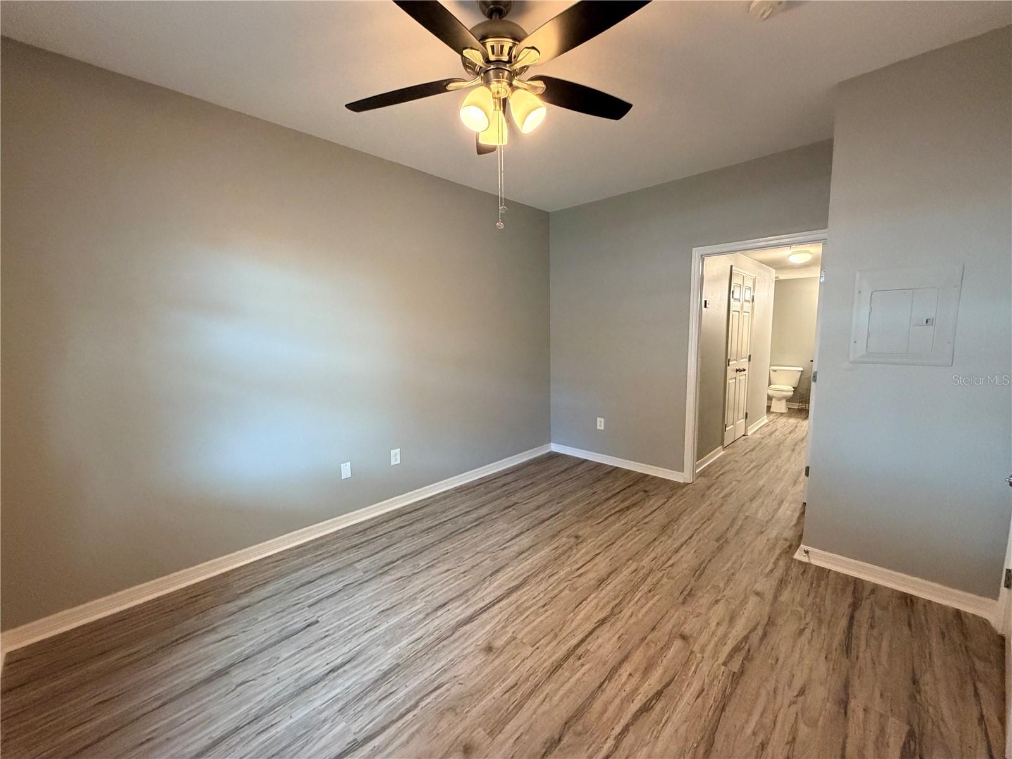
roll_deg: +0.4
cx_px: 506
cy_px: 380
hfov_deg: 102.1
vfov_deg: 85.7
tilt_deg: -7.0
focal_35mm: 14
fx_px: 409
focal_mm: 2.22
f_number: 2.2
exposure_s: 1/60
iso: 400
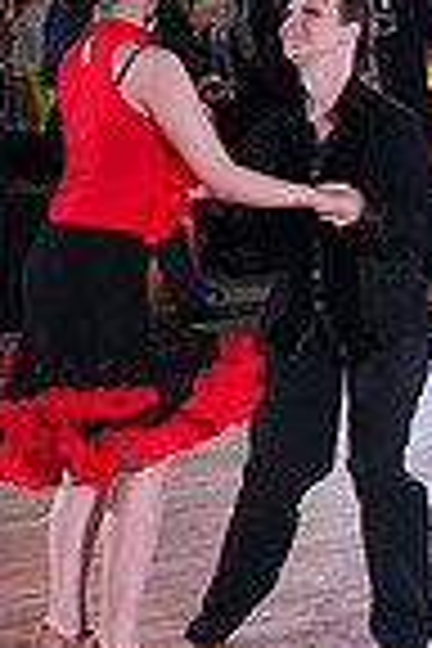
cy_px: 218
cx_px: 1012
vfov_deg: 10.9
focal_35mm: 189
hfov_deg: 6.9
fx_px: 3402
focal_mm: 47
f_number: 5.6
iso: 5000
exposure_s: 1/400
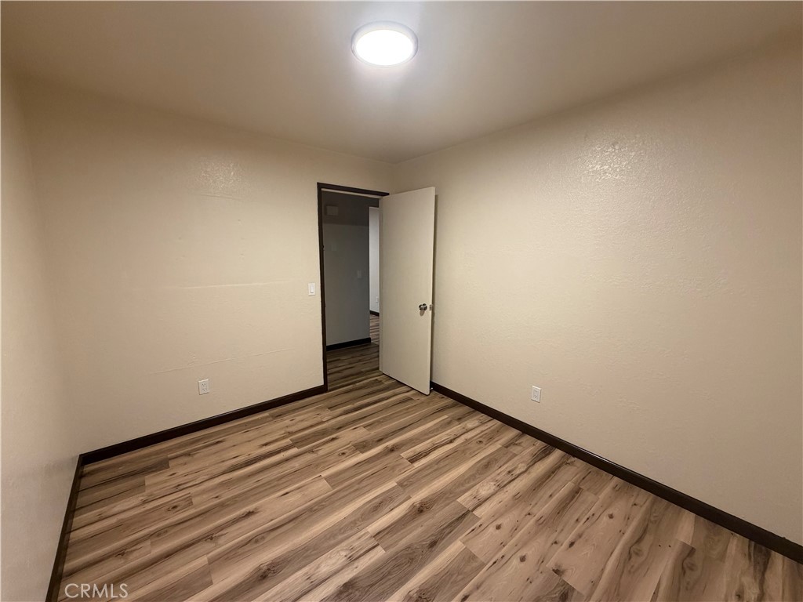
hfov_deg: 102.1
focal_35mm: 14
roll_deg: -0.4
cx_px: 402
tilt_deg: -8.6
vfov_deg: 85.7
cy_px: 301
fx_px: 325
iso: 250
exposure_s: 1/60
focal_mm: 2.22
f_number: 2.2
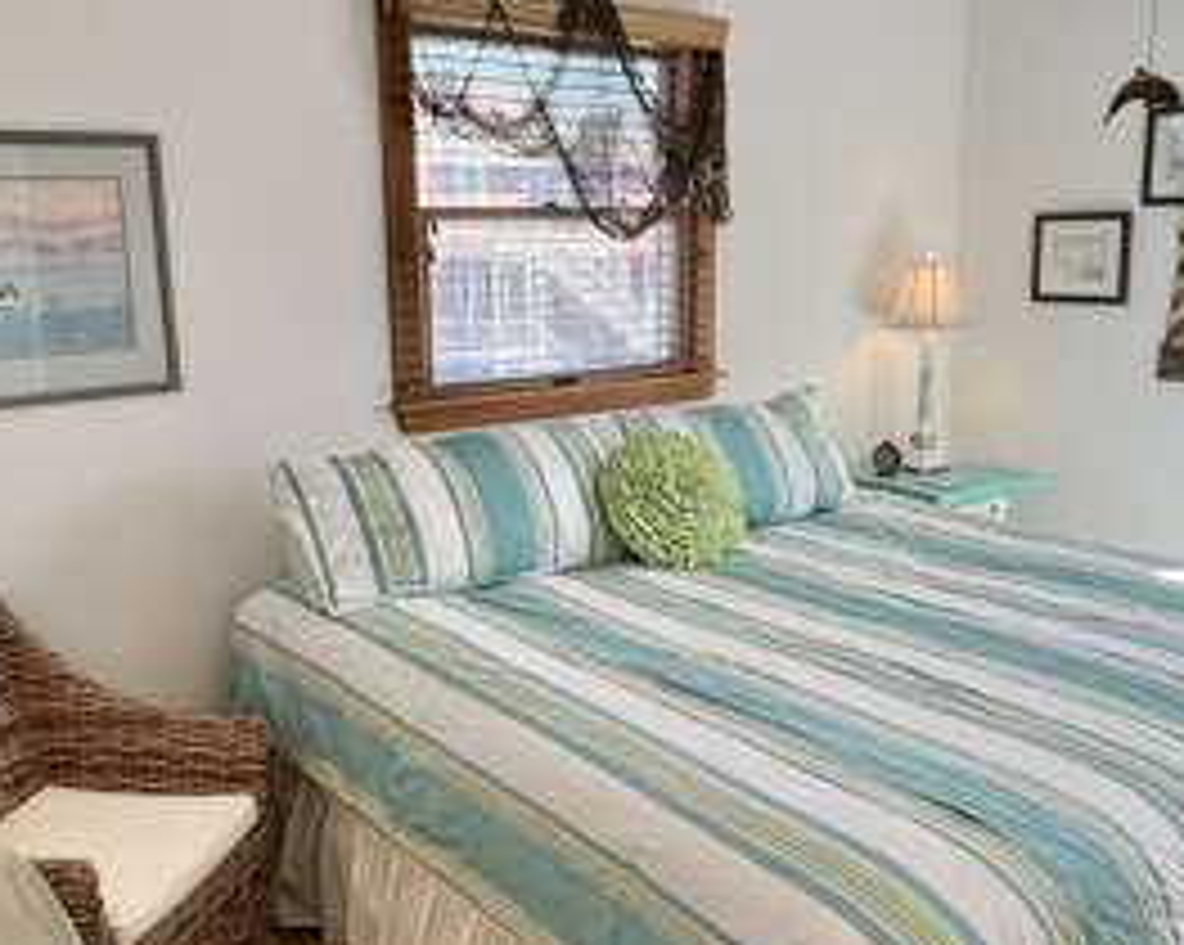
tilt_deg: -12.8
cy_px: 504
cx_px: 651
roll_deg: -0.4
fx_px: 1156
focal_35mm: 33
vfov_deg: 44.5
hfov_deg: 54.2
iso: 32
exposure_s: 1/123
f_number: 1.8
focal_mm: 1.57
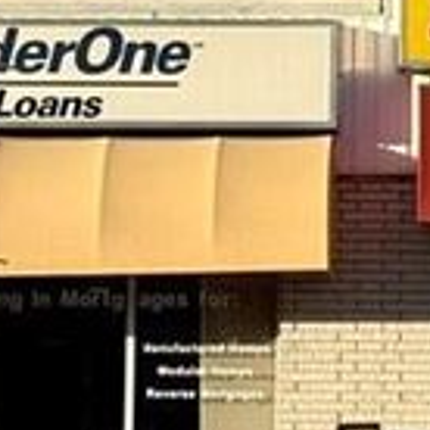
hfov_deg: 8.5
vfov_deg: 8.4
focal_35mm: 205
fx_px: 2881
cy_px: -106
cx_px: 383
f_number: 1.78
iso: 64
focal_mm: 6.76
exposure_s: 1/3378
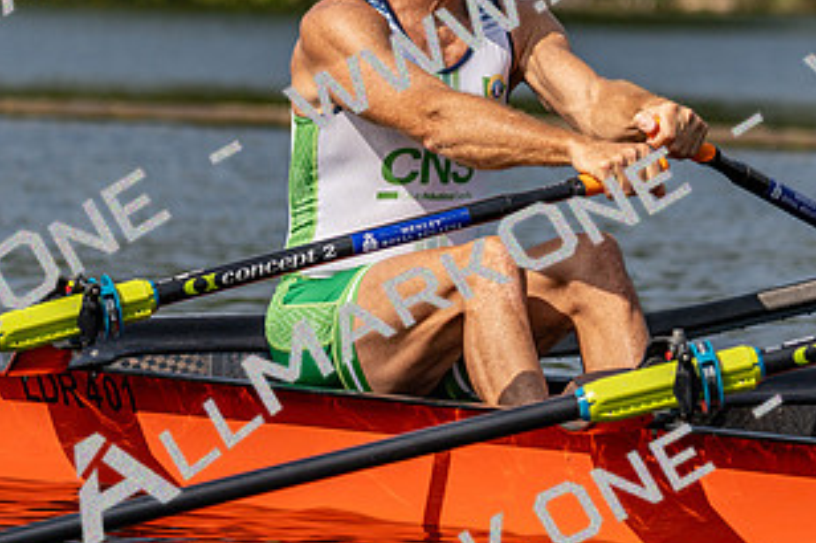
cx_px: 612
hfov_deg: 5.5
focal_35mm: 377
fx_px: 8540
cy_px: 139
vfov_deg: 3.6
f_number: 5.6
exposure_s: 1/1600
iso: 160
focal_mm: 200
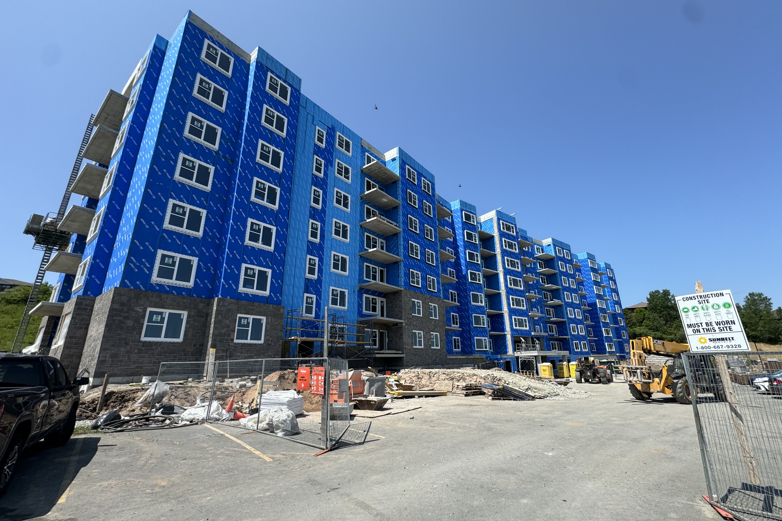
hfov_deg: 100.4
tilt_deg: +17.4
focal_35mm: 15
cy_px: 261
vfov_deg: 77.3
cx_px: 402
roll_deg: +1.3
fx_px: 326
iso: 50
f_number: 2.2
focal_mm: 2.22
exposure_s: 1/1420
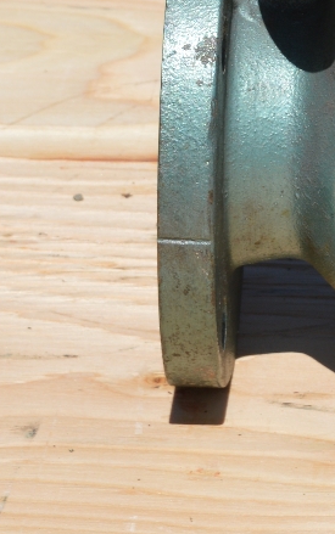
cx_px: 440
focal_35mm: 251
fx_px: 3661
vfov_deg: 8.3
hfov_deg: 5.2
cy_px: -145
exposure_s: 1/320
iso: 100
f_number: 9
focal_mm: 48
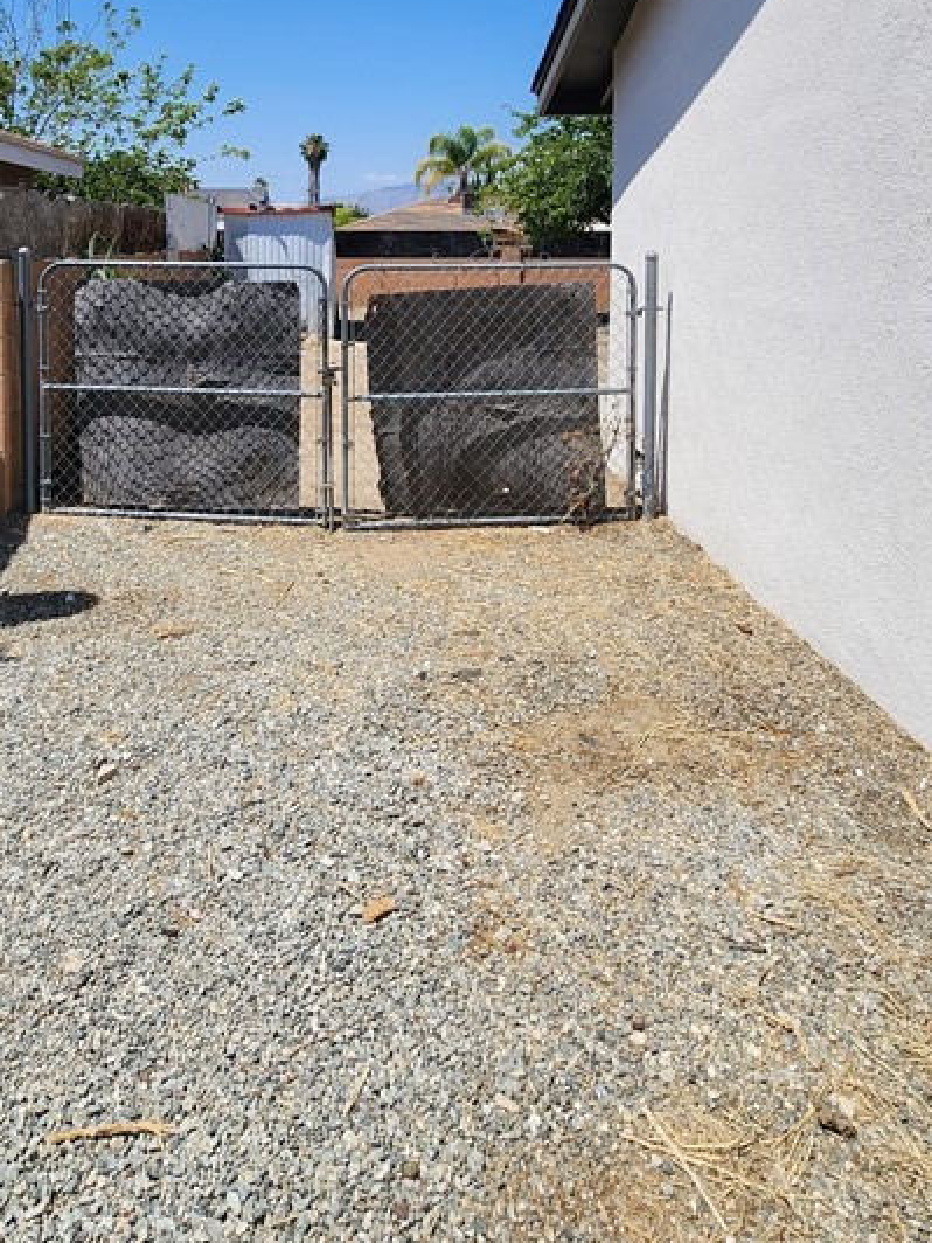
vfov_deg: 64.4
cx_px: 336
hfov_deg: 54.1
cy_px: 283
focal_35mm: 25
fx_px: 897
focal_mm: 2.2
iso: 50
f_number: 2.2
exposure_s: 1/2145
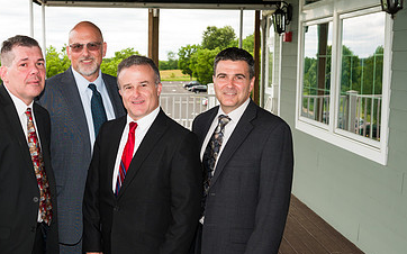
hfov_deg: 32.6
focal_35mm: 62
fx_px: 687
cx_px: 129
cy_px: 117
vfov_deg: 20.9
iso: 200
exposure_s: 1/200
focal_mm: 38
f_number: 8
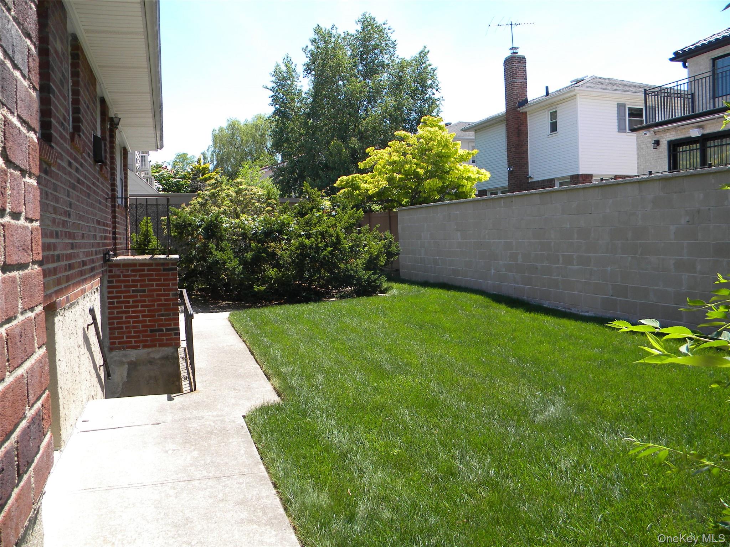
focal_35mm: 28
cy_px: 274
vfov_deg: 49.7
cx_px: 365
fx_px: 590
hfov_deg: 63.4
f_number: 3.5
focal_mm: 5
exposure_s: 1/388
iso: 80
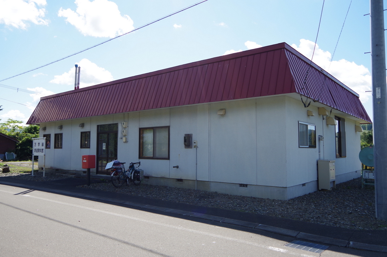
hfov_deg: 67.5
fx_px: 290
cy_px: 128
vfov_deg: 47.8
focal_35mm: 27
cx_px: 194
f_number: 5.6
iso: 200
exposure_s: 1/500
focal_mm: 18
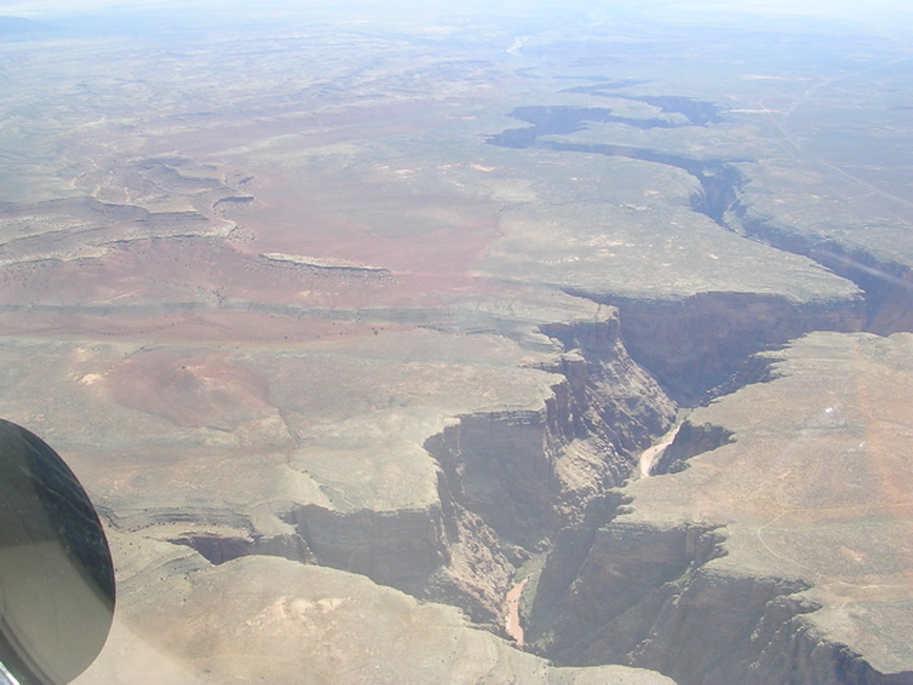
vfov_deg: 37.7
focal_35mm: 38
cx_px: 456
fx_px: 1002
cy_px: 342
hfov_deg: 49.0
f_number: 5.6
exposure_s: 1/170
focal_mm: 5.8
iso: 50
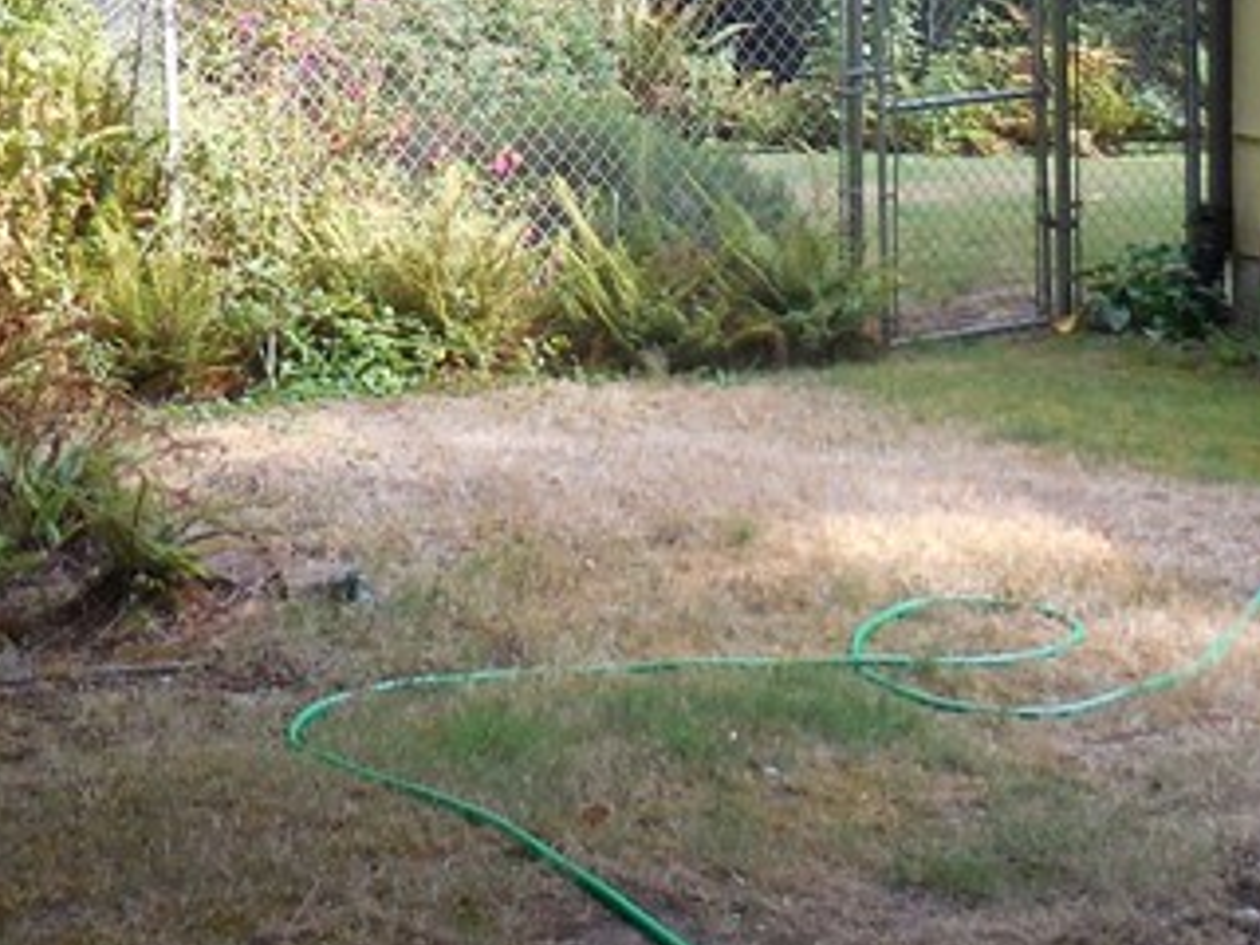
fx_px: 2912
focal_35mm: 80
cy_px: -280
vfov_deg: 17.3
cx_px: 437
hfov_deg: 24.3
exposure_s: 1/60
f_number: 3.3
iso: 125
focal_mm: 4.5
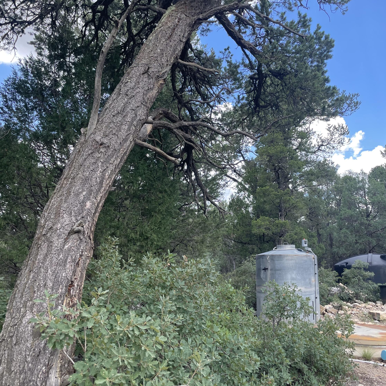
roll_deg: -0.6
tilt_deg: +12.1
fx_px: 391
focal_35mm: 31
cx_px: 210
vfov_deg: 52.5
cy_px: 193
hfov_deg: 52.5
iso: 32
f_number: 1.6
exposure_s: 1/612
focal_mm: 4.2
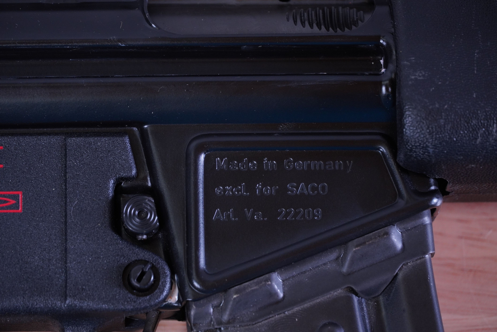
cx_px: 248
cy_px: 166
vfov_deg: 6.8
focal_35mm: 202
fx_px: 2797
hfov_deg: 10.2
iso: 1000
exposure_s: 1/125
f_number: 5.6
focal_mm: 135
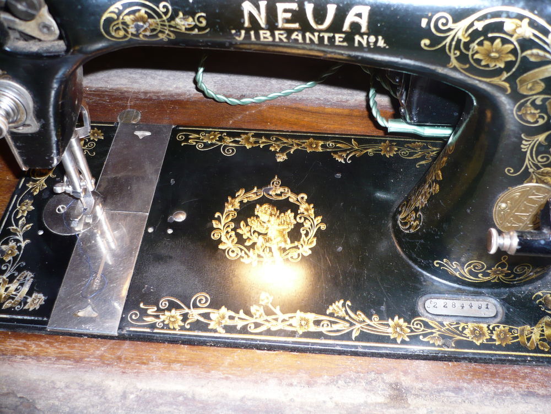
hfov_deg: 52.6
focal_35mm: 35
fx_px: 557
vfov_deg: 40.7
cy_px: 207
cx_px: 276
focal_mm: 5.8
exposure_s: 1/30
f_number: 2.8
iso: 100
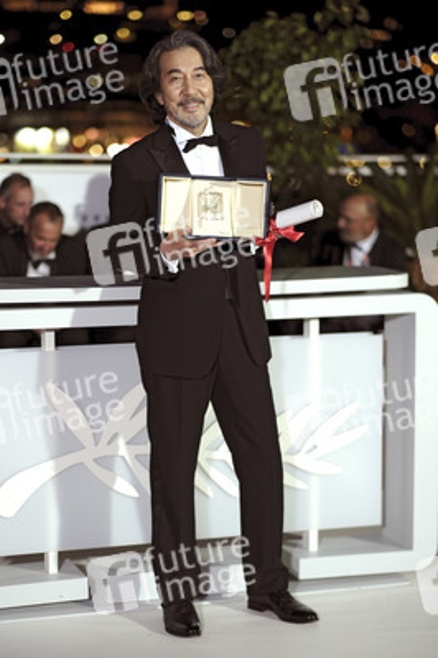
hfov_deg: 16.2
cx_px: 219
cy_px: 329
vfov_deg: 24.2
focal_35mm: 84
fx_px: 1536
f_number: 1.4
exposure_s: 1/200
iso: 500
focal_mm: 56
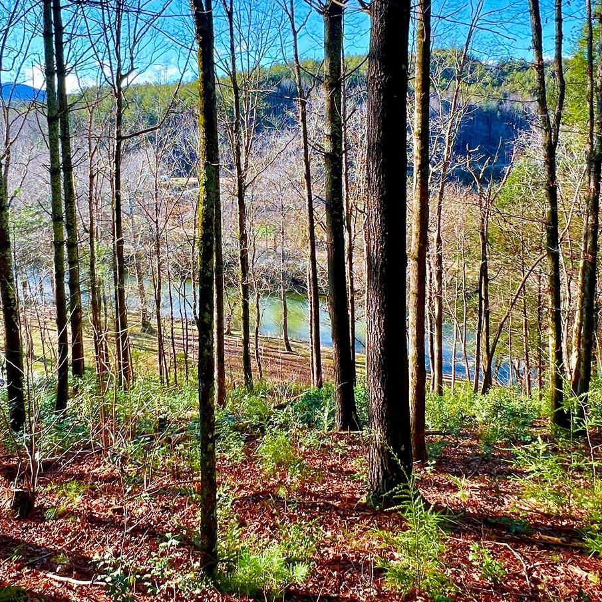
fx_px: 512
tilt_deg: -9.2
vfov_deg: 59.9
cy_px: 214
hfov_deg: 60.6
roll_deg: +1.6
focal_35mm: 26
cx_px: 249
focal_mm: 1.57
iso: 32
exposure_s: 1/312
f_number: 1.8
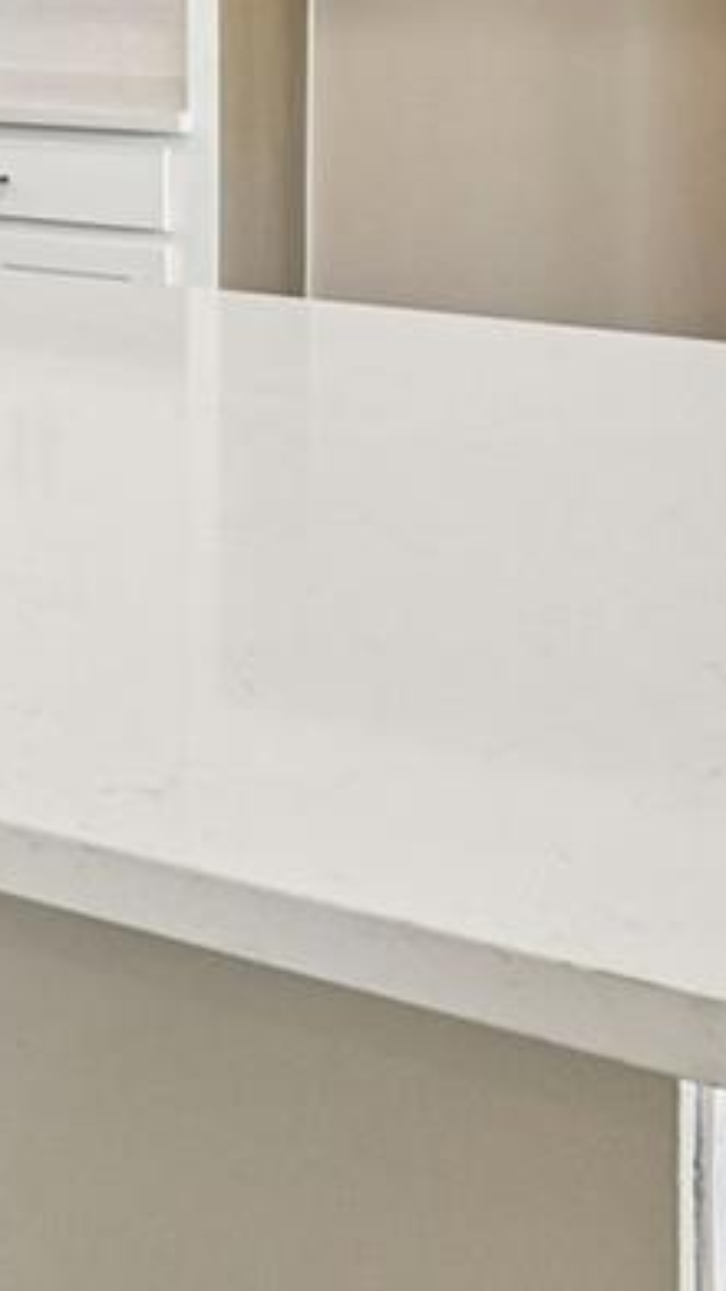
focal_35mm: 60
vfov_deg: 31.2
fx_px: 2053
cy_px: -119
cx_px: -564
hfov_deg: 16.8
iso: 400
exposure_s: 1/40
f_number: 8
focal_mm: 14
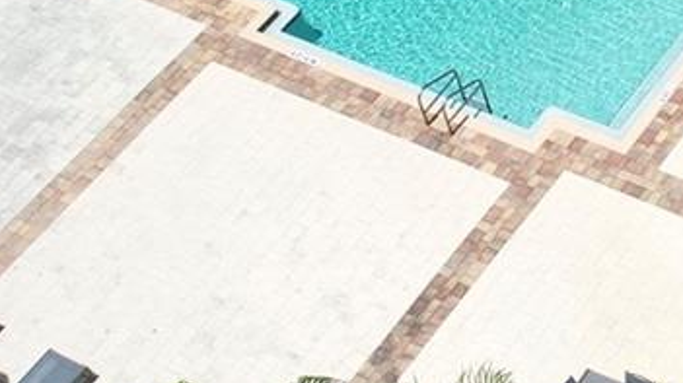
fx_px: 1901
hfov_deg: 18.0
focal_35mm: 105
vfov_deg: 11.3
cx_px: 1057
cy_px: -51
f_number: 2.8
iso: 150
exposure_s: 1/5000
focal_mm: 8.38
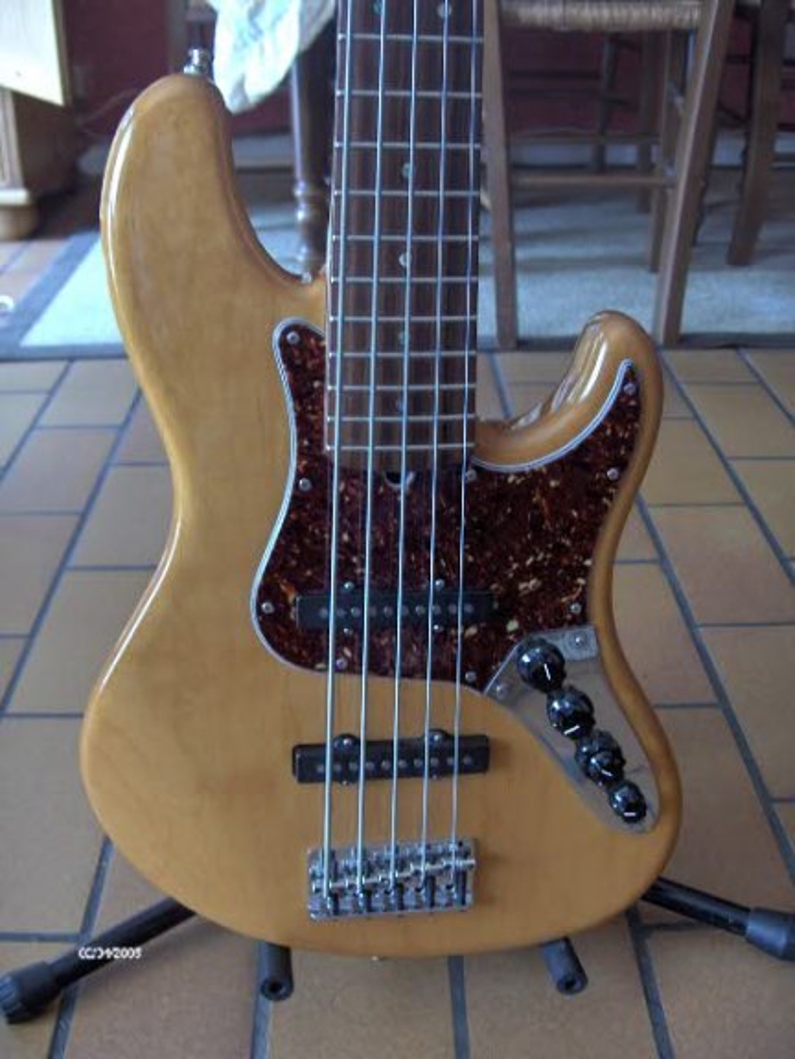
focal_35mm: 39
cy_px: 530
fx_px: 1194
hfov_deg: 36.8
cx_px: 398
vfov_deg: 47.9
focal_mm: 8
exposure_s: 1/4.08
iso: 100
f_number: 2.8
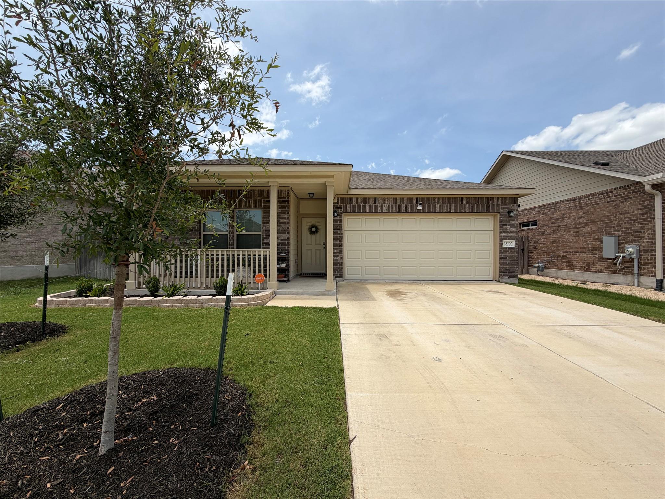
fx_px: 269
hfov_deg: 102.1
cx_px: 332
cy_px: 250
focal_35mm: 14
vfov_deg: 85.7
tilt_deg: +0.2
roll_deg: +0.5
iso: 20
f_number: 2.2
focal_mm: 2.22
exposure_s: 1/914
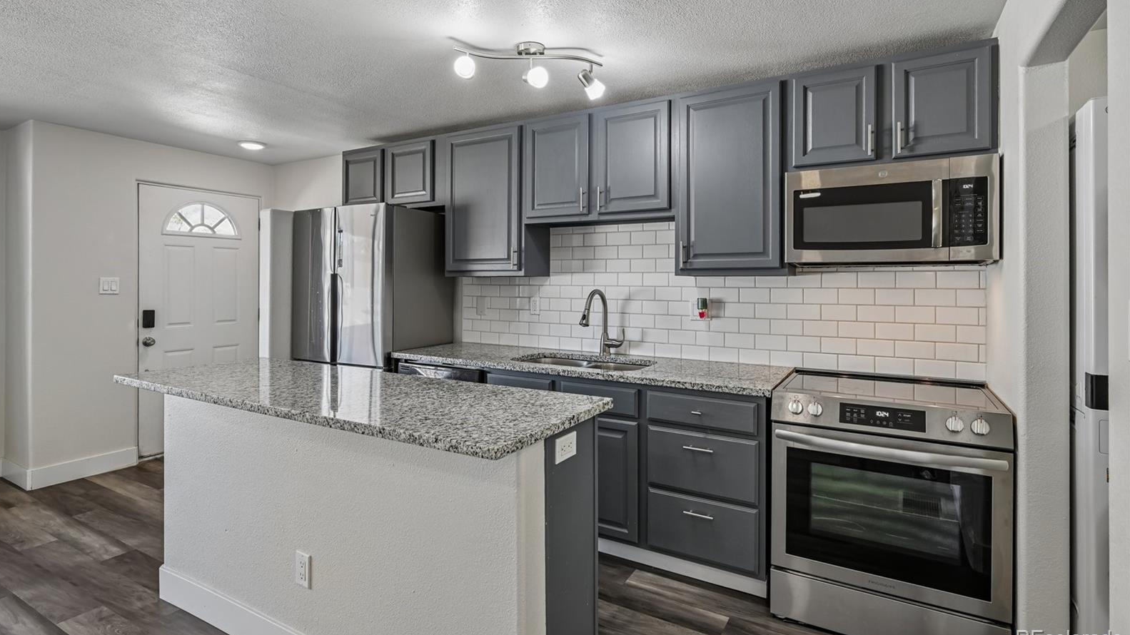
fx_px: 555
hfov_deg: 91.0
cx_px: 560
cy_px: 273
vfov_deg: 59.3
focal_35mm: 19
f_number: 10
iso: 400
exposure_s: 1/8
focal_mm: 17.5
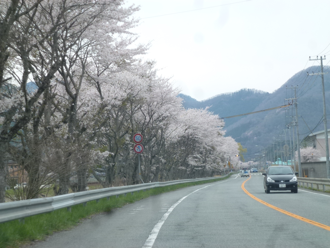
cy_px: 124
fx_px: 991
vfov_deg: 14.2
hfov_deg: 18.9
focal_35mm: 104
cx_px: 165
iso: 125
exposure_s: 1/80
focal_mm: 18.7
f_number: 5
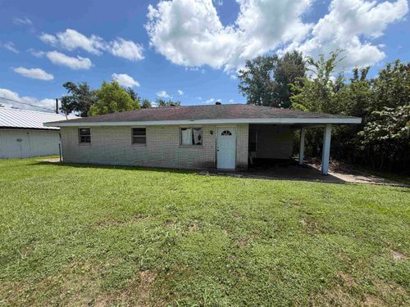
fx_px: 166
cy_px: 154
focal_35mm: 14
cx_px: 205
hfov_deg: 102.1
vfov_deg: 85.7
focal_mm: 2.22
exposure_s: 1/830
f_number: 2.2
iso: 20
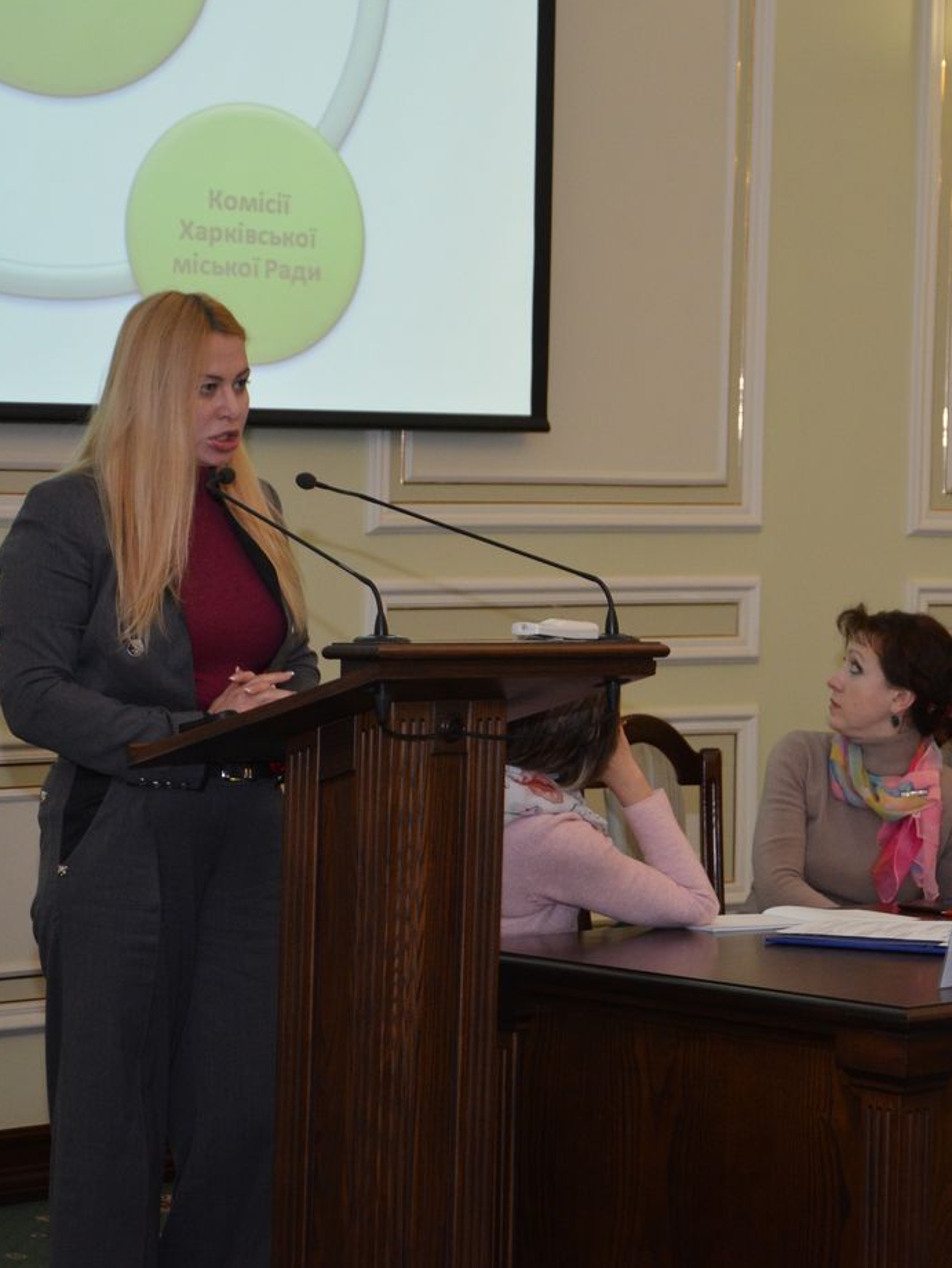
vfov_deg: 18.7
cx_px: 749
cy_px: 634
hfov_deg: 14.0
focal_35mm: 105
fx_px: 3849
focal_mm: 48
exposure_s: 1/160
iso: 1000
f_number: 4.8
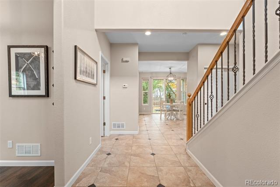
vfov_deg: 73.7
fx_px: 124
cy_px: 94
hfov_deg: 96.8
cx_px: 140
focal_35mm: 16
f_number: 9
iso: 640
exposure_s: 1/8
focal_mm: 16
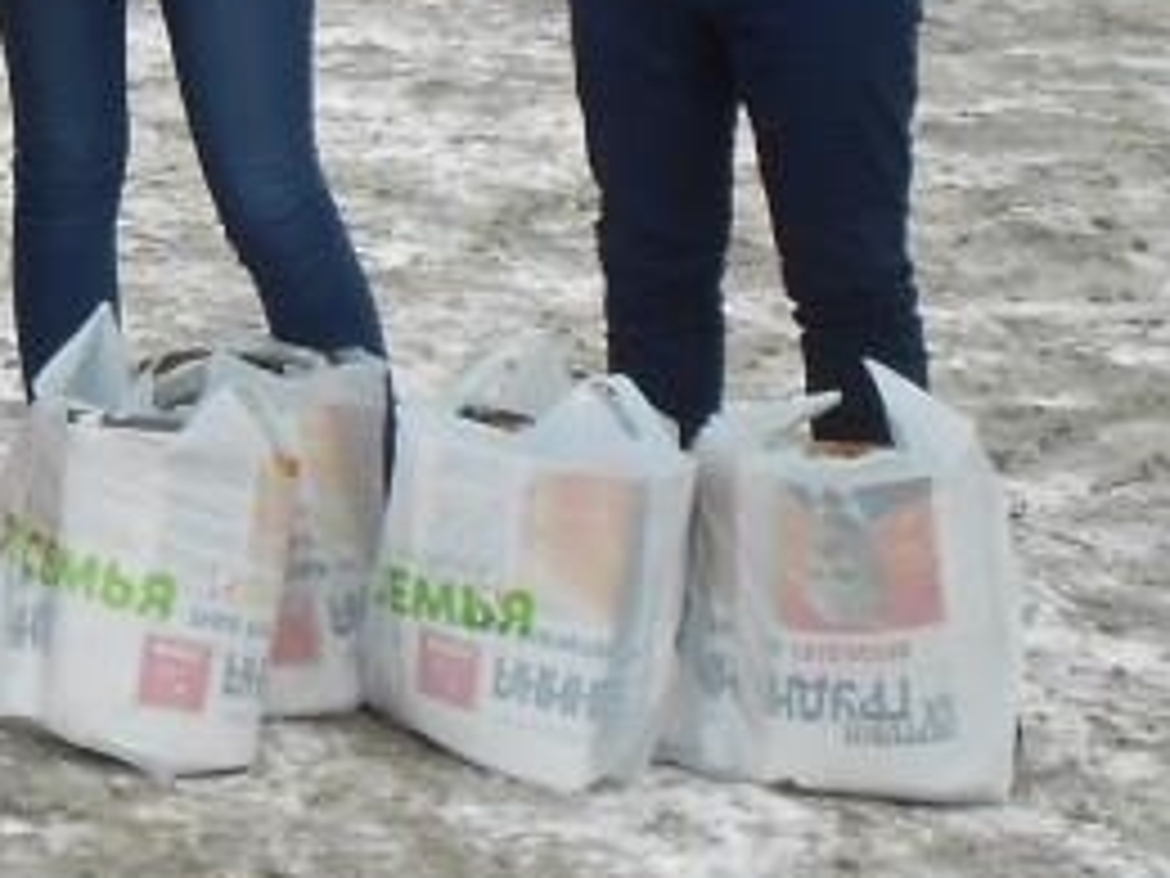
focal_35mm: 134
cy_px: -423
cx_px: -832
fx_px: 4529
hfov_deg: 13.4
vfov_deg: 10.7
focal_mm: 6
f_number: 3.9
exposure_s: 1/30
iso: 100
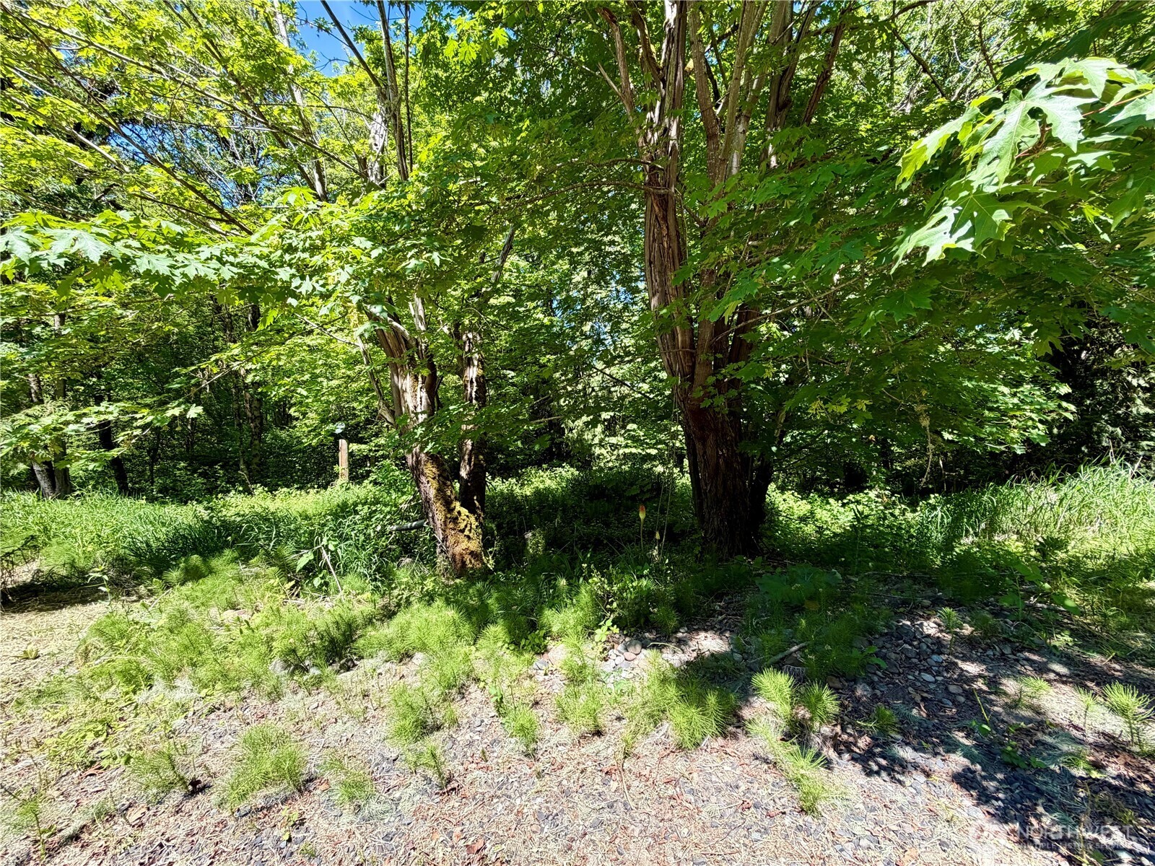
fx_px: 467
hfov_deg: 102.1
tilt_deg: -3.9
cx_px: 578
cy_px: 433
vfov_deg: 85.7
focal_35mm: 14
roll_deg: -2.7
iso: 64
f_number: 2.2
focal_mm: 2.22
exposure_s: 1/502
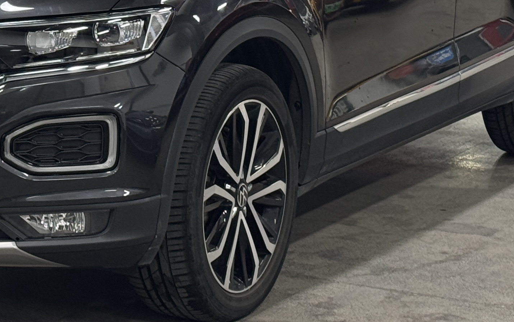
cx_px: 87
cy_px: -60
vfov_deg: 9.1
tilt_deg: -5.3
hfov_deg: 14.5
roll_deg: -0.3
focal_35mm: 143
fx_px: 2003
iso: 200
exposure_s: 1/60
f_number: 1.78
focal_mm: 6.76
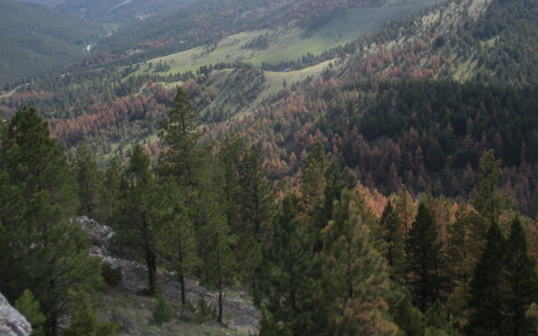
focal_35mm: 53
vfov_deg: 24.1
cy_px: 80
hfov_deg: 38.0
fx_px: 777
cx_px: 331
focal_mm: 6.3
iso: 64
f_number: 3.5
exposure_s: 1/414
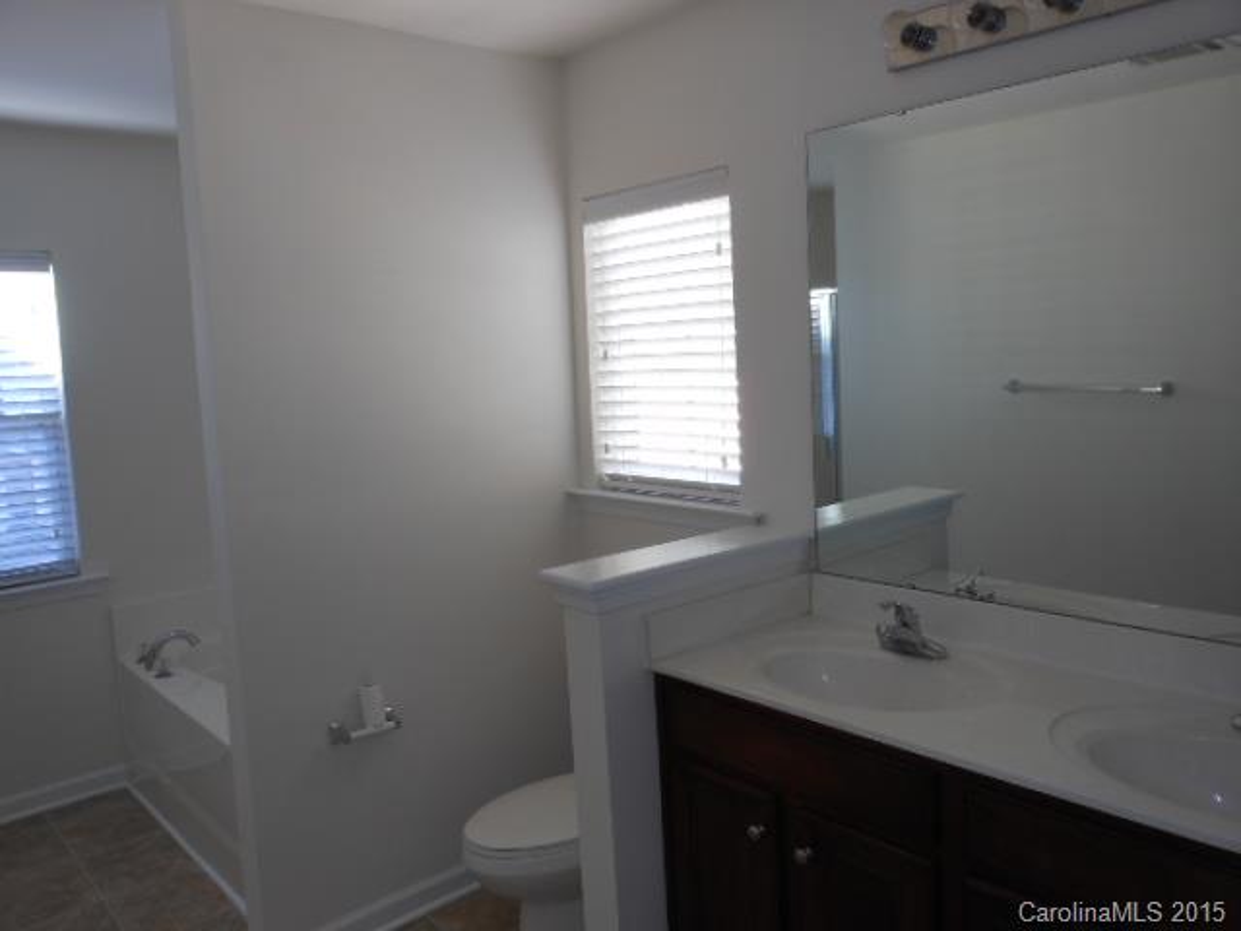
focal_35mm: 28
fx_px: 1004
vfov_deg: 49.7
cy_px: 466
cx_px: 620
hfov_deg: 63.4
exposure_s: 1/30
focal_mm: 5
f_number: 3.7
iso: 80
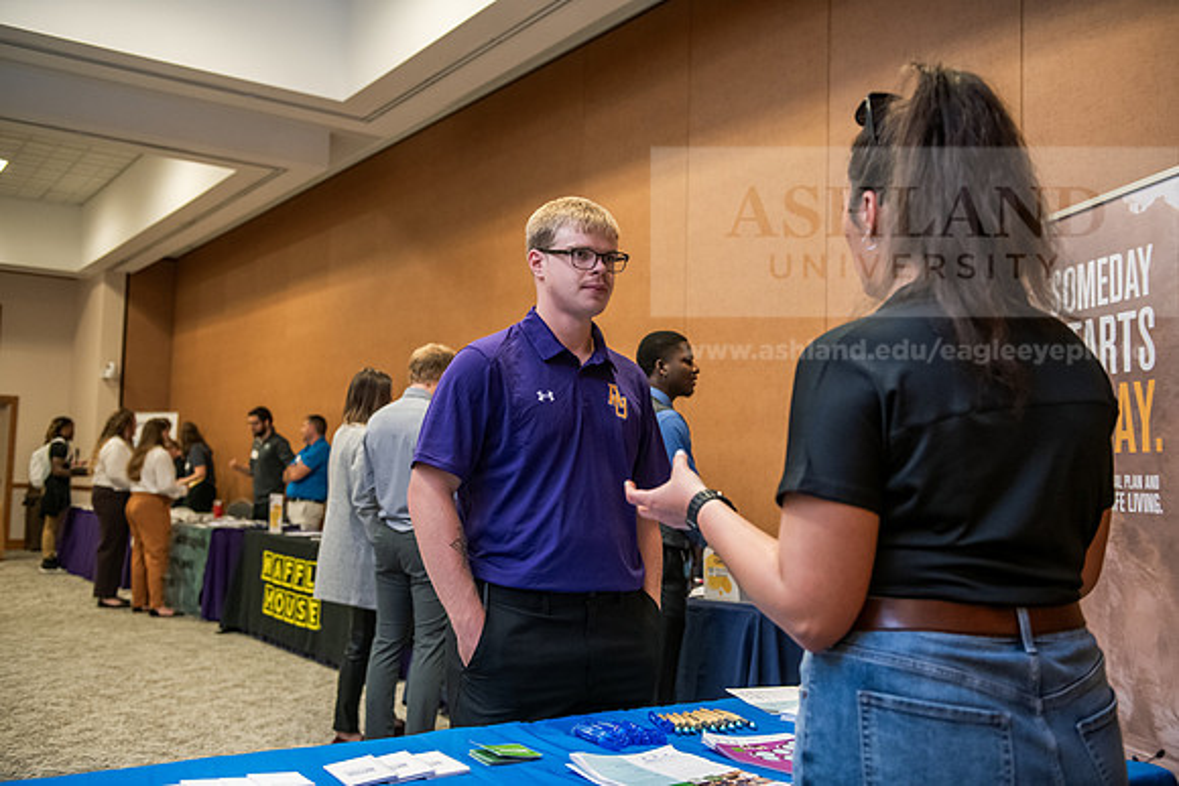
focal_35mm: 36
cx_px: 590
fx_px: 1179
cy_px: 393
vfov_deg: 36.9
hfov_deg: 53.1
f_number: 3.2
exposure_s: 1/200
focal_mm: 36
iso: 2500
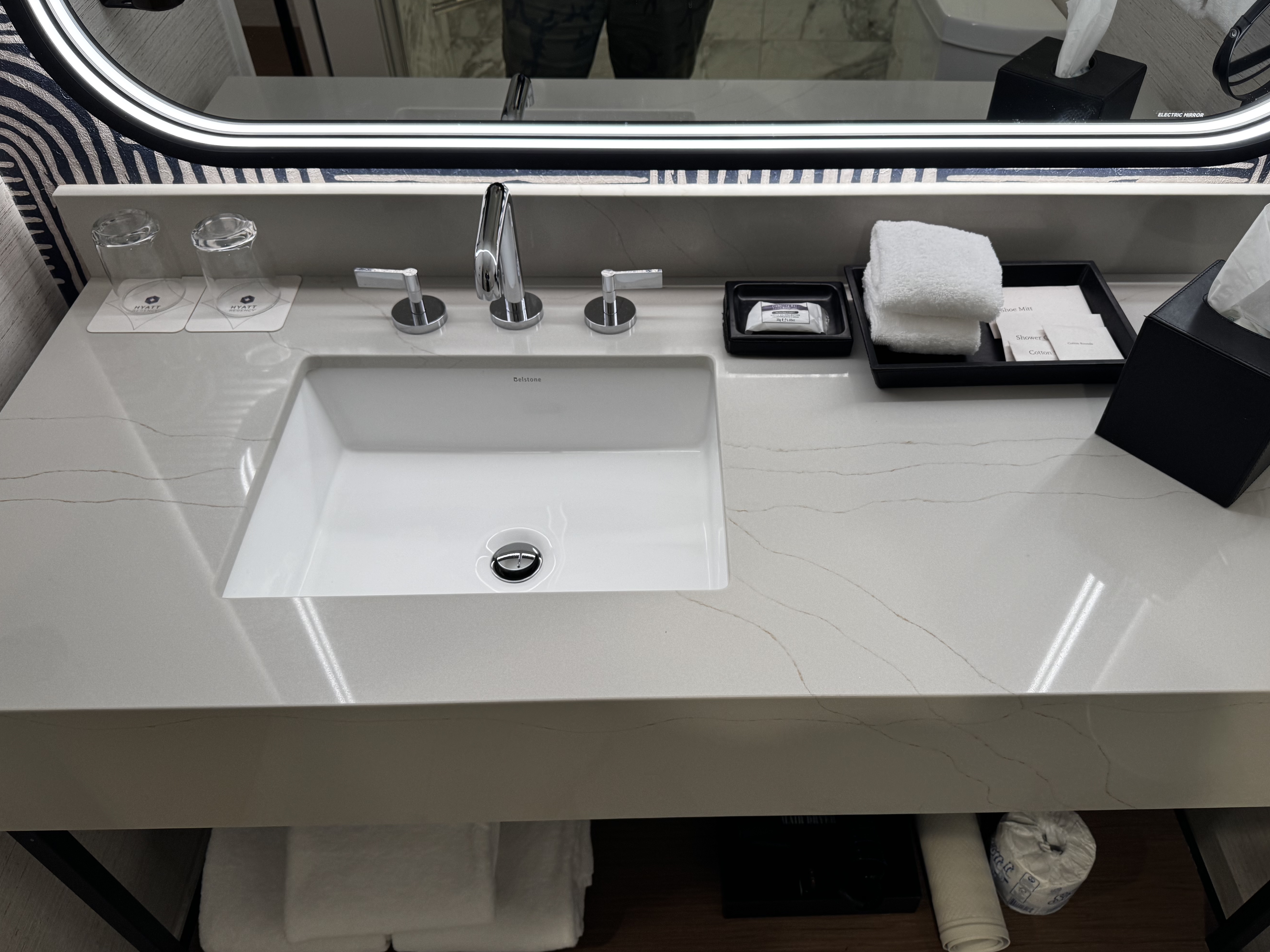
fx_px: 954
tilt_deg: -46.1
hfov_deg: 67.2
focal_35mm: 26
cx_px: 683
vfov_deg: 53.1
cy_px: 471
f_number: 1.78
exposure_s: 1/120
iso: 125
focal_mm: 6.76
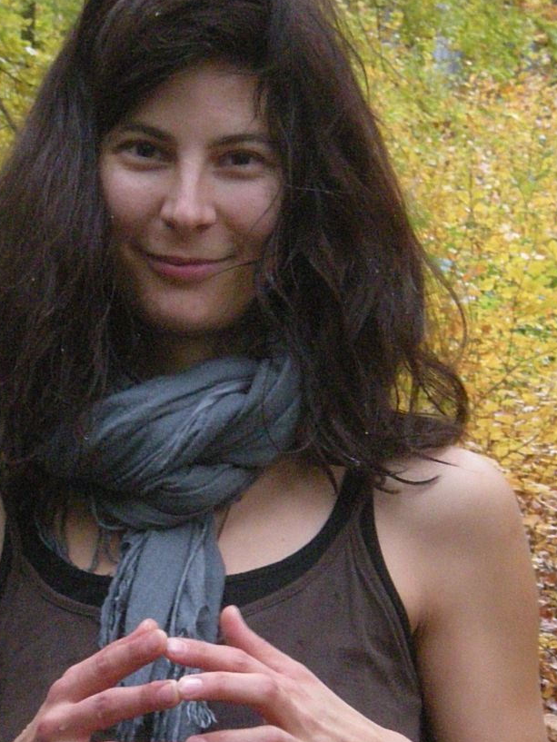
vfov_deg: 11.1
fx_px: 3818
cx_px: 163
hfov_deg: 8.3
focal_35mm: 178
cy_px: 532
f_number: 5.4
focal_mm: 16.1
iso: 636
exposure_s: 1/8
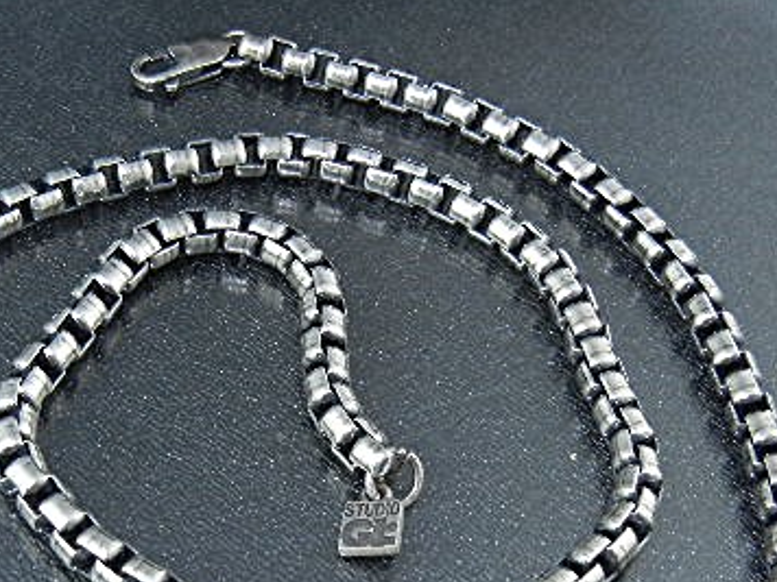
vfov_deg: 18.1
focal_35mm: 81
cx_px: 297
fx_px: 1818
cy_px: 464
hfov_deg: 24.1
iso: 300
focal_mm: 8.1
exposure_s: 1/30
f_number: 3.8
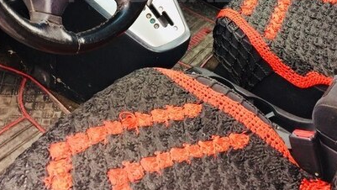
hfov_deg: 39.8
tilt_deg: -32.2
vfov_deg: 22.0
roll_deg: -7.2
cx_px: 148
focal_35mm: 52
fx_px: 465
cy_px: -11
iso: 100
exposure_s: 1/33
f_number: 2.2
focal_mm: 4.15
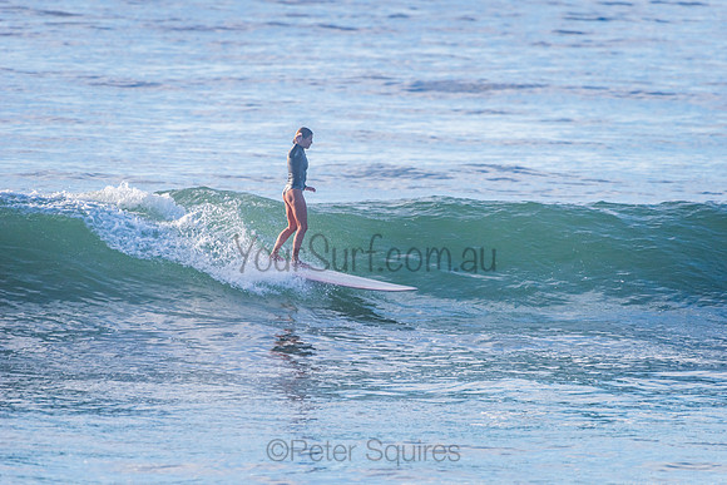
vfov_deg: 2.8
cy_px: 242
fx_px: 10099
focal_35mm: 500
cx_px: 364
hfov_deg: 4.1
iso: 320
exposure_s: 1/2000
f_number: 5.6
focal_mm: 500
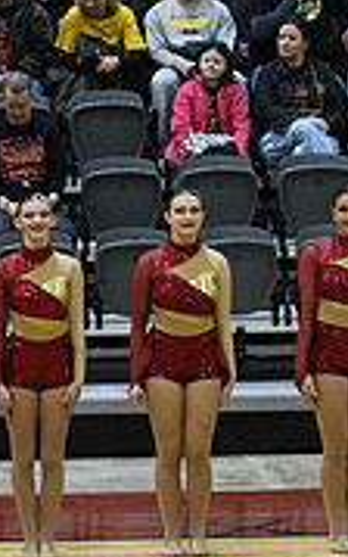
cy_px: 487
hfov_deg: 3.7
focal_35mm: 347
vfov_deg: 6.0
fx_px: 5261
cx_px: -516
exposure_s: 1/500
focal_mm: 70
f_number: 4
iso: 5000
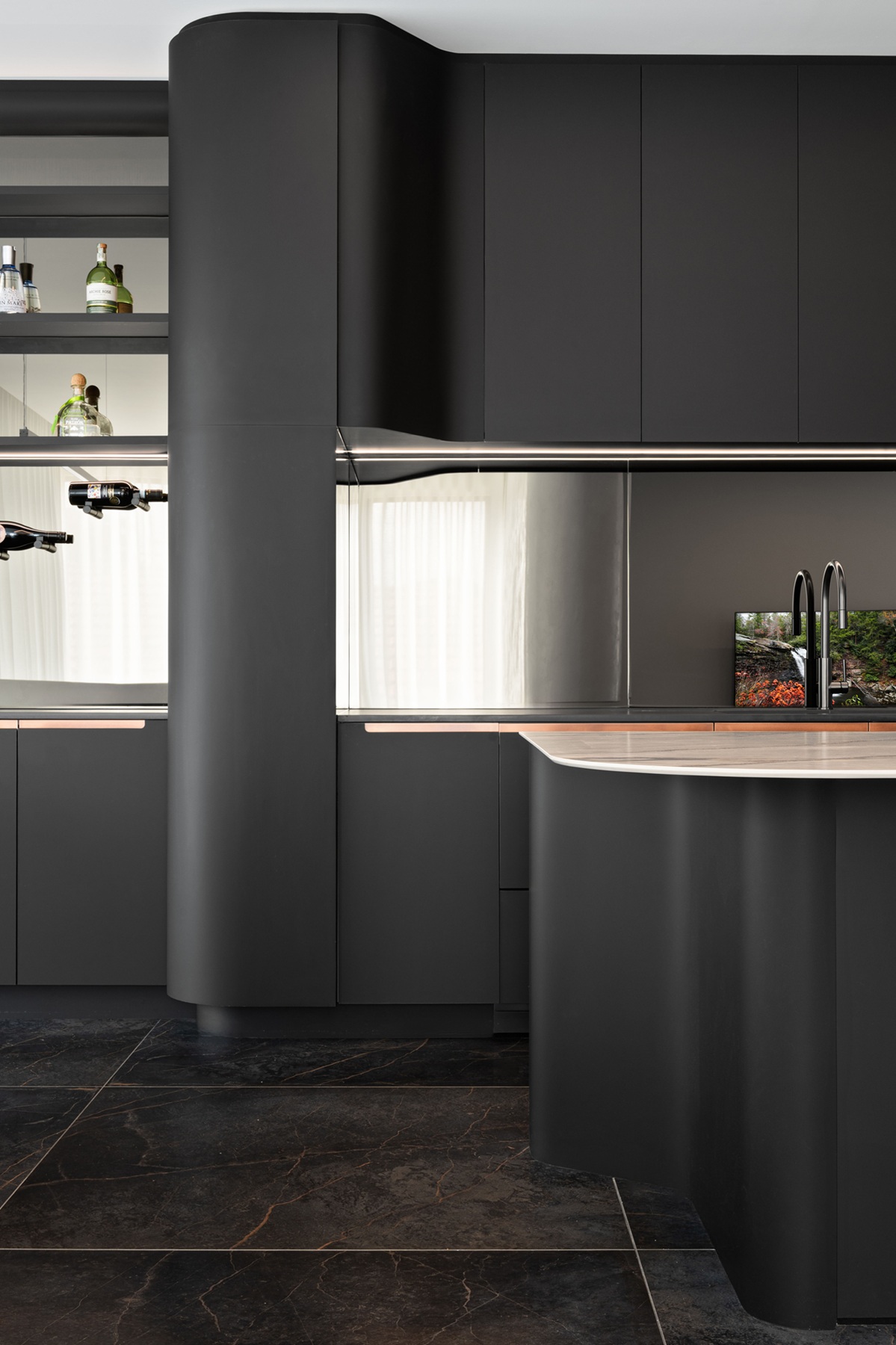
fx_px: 1643
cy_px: 672
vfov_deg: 44.5
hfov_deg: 30.5
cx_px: 448
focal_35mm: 44
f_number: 13
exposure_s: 1/2
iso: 200
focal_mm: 44
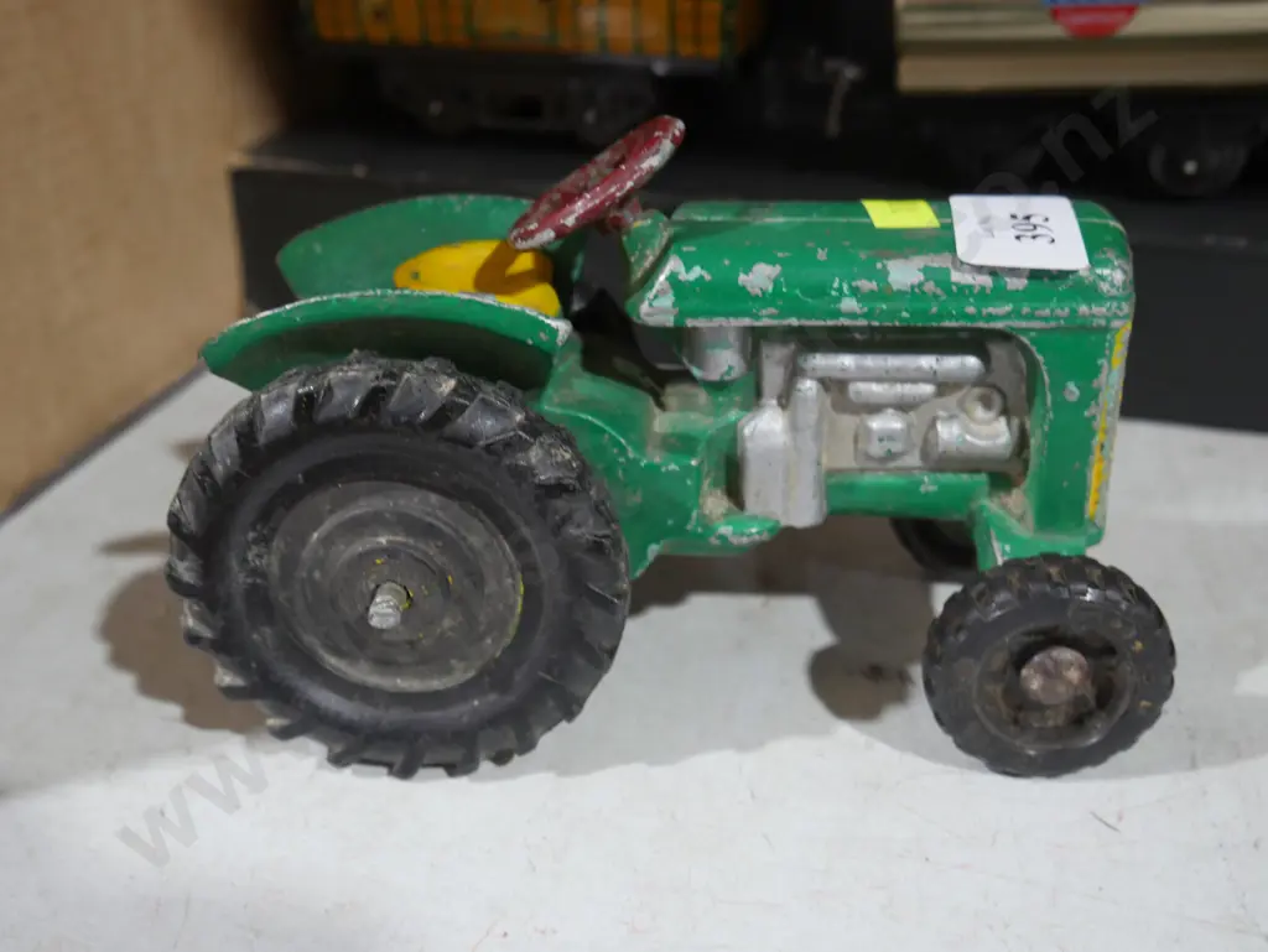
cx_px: 634
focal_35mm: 42
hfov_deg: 44.8
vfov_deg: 34.4
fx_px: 1539
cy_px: 476
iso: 1600
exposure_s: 1/60
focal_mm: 21
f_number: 4.6
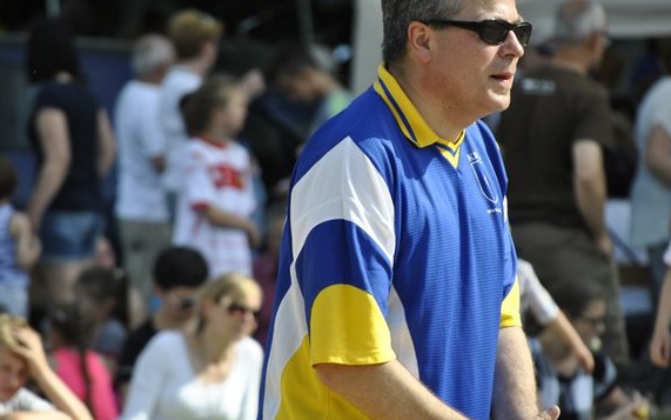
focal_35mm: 349
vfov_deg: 3.8
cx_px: 342
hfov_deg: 6.0
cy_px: 208
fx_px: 6383
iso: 250
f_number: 5.6
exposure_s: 1/500
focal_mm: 200
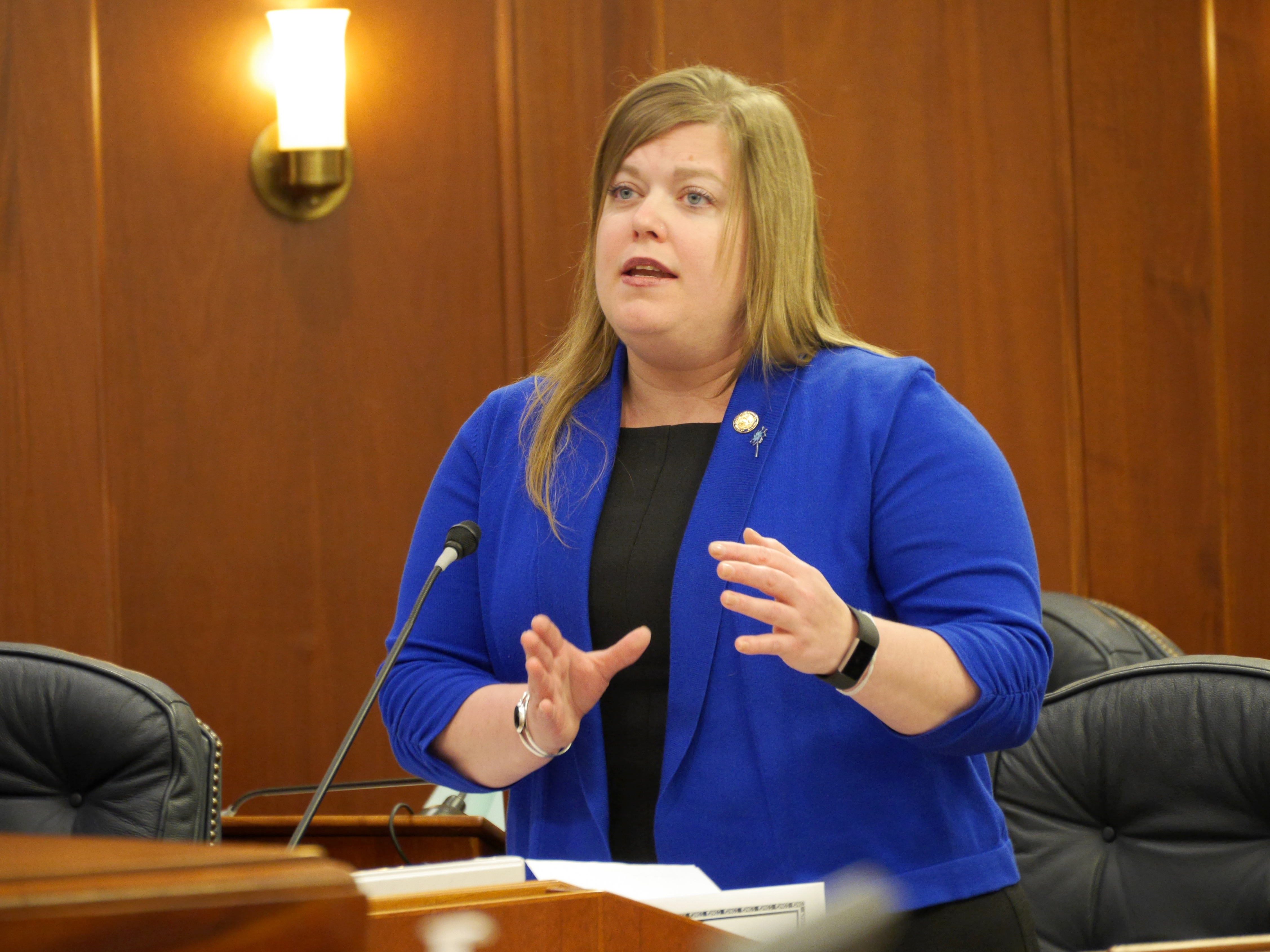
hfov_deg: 7.1
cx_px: 635
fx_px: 10273
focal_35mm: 280
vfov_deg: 5.3
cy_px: 476
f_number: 5.6
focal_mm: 140
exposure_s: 1/30
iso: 1600
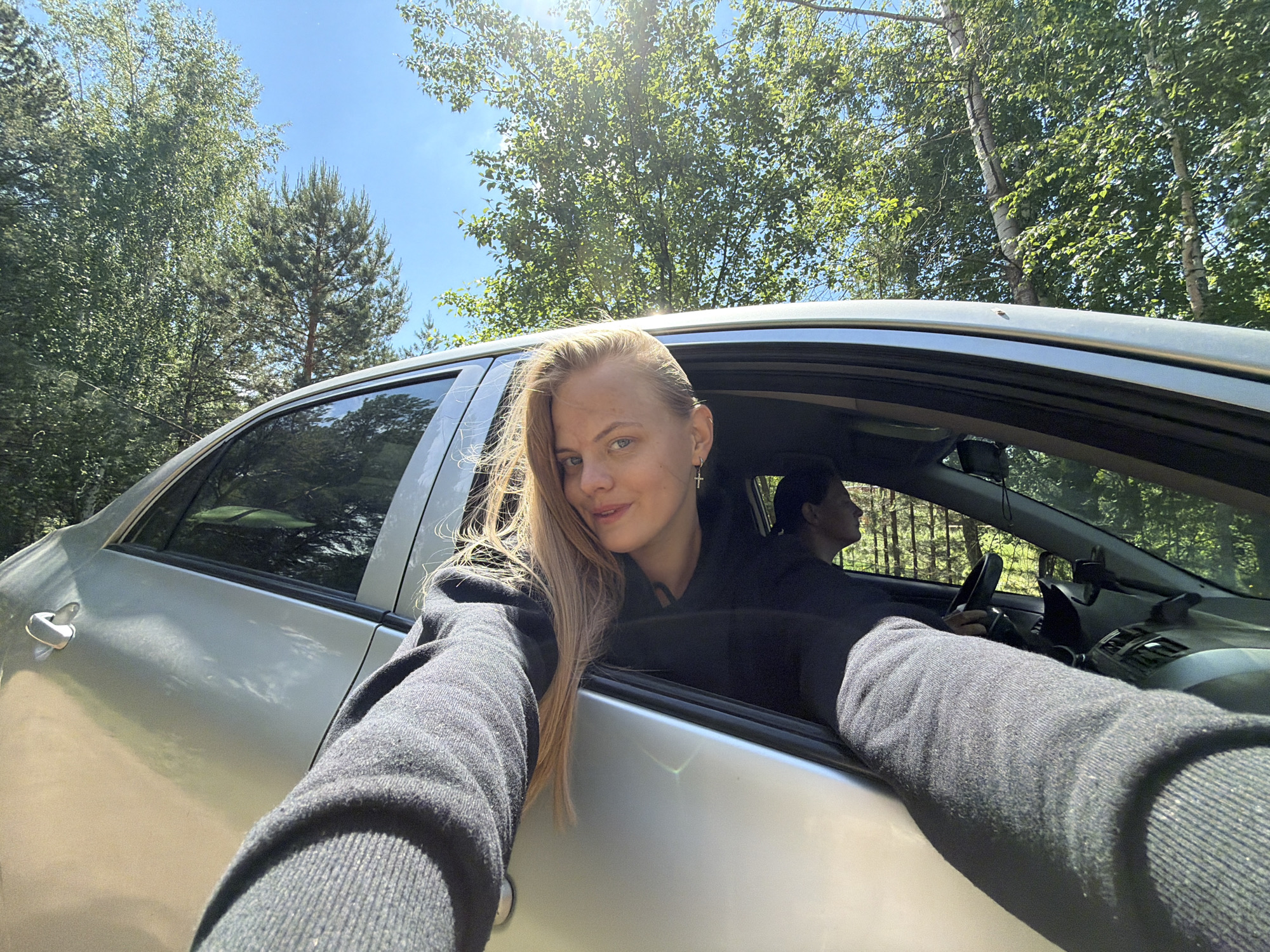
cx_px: 635
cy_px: 476
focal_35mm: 14
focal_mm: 2.22
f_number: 2.2
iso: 125
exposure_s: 1/1145
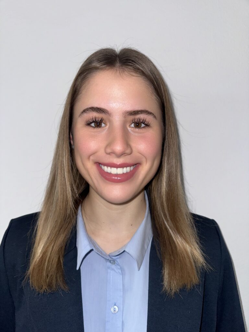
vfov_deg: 71.6
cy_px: 166
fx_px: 230
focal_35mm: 24
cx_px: 124
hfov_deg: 56.8
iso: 50
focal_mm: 6.76
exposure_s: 1/210
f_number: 1.78
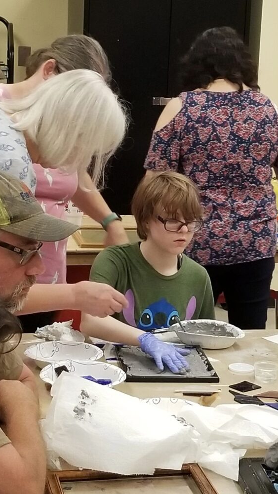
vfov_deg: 66.1
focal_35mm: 29
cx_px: 178
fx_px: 380
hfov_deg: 39.9
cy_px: 245
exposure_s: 1/60
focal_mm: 4.25
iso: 200
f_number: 1.7
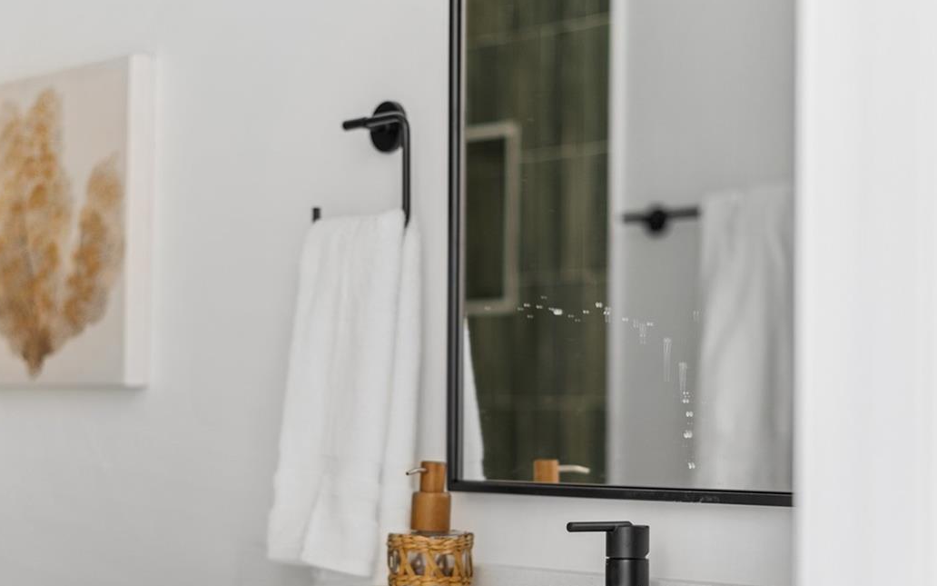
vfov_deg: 16.5
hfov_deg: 26.1
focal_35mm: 79
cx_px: 397
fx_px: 2017
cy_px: 422
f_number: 1.8
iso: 500
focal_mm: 50
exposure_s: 1/30
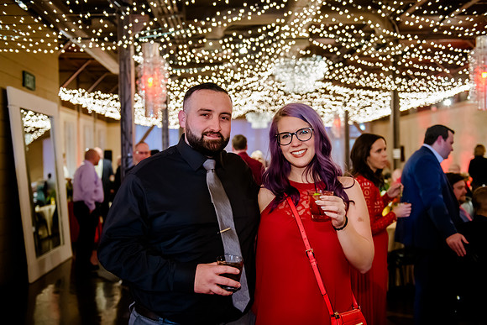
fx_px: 517
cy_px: 162
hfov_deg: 50.4
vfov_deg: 34.9
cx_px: 244
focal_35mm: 38
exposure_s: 1/50
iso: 3200
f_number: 2.8
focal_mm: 38
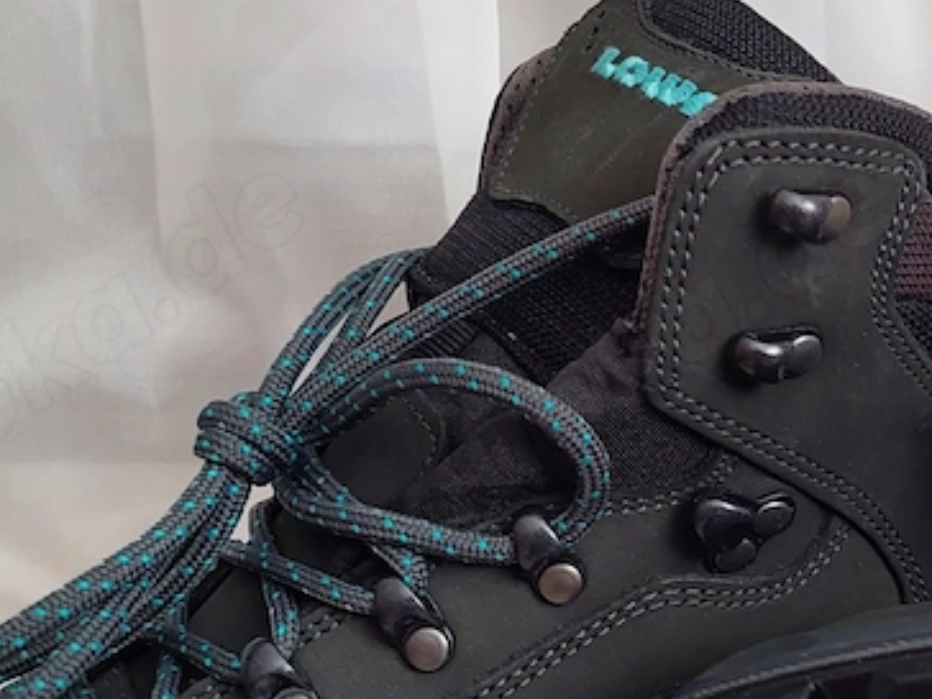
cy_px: 392
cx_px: 952
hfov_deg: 27.5
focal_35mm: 66
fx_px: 1777
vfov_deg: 22.2
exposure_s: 1/50
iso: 200
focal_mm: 5.23
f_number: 1.8
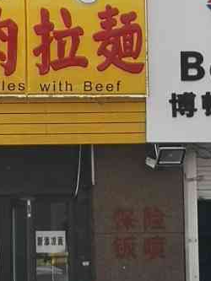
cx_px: -73
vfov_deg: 7.0
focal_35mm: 283
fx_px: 2299
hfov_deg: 5.2
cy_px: -2
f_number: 1.8
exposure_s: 1/1111
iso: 50
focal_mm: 3.95
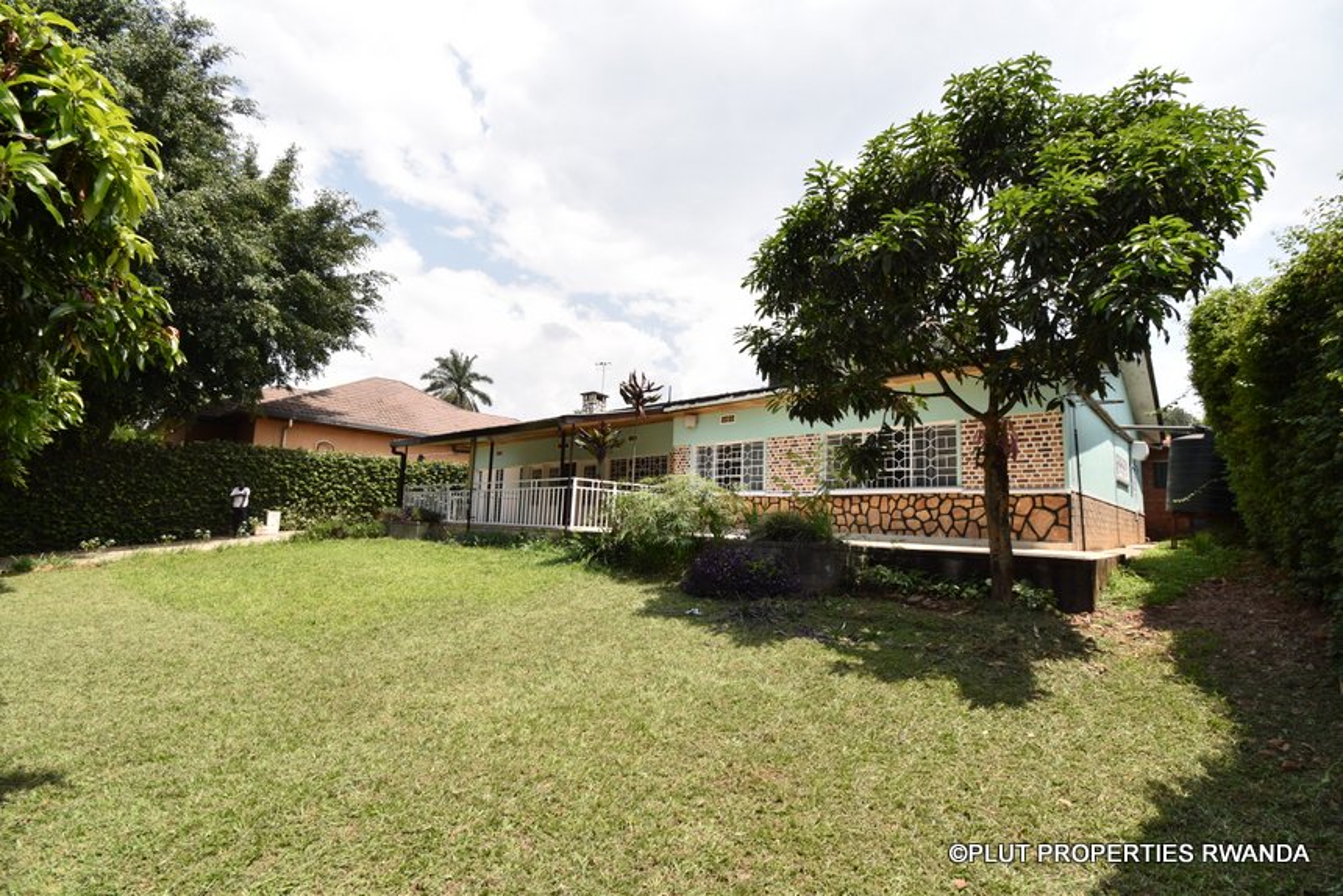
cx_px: 672
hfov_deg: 100.4
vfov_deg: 77.4
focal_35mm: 15
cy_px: 448
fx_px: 560
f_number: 8
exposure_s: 1/160
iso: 100
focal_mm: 10
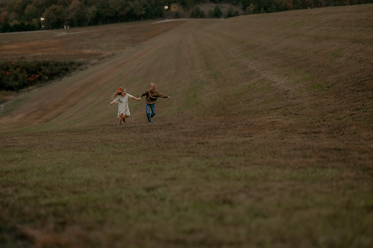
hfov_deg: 23.9
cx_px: 186
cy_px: 124
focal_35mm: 85
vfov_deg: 16.1
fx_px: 880
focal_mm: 85
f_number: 1.8
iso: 400
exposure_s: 1/250
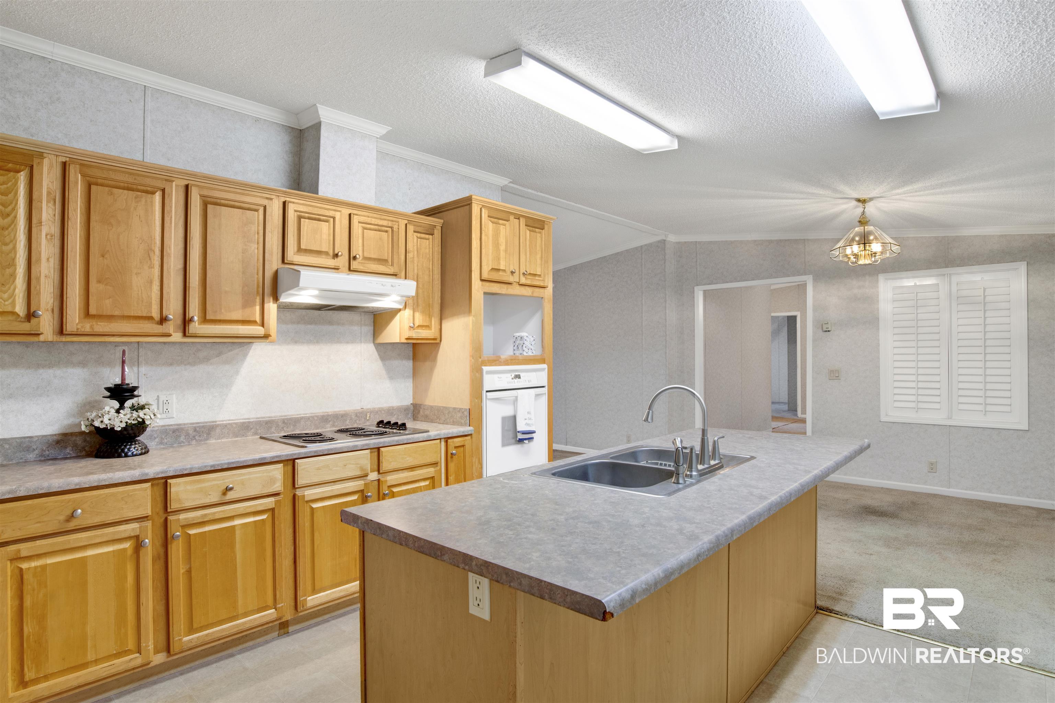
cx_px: 528
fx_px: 527
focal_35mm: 18
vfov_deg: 67.4
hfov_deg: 90.0
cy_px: 352
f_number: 11
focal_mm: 18
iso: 200
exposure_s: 1/1.67
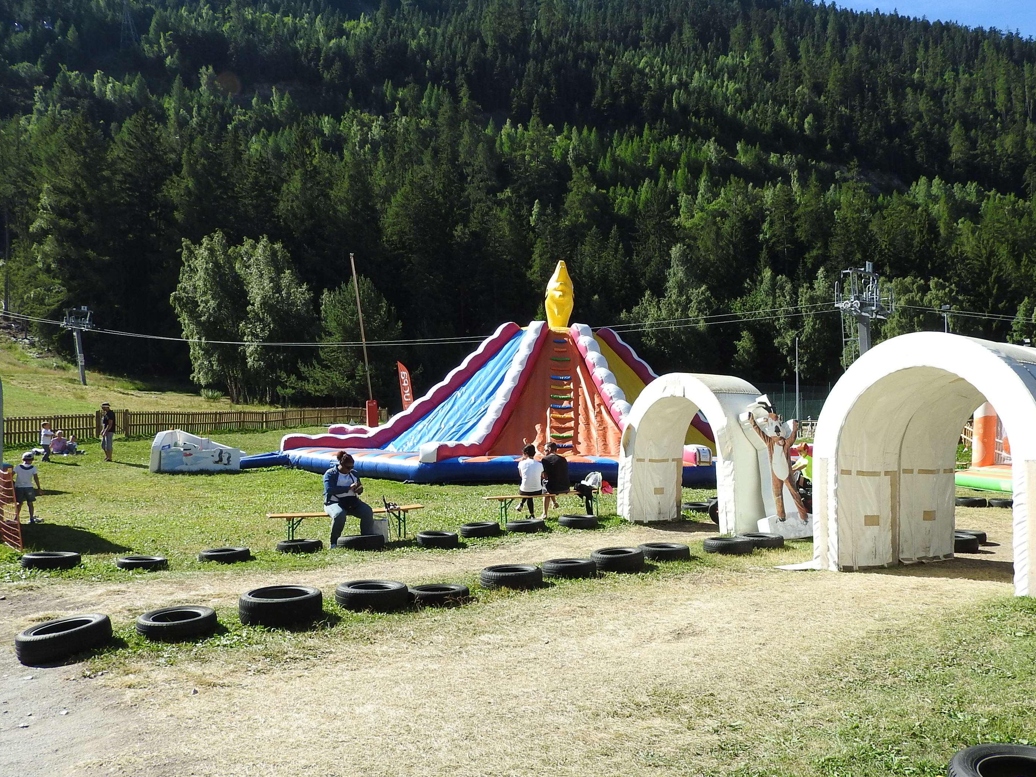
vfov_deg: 49.7
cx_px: 577
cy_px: 401
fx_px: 838
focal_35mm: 28
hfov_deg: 63.3
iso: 100
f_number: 3.3
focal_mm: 4.3
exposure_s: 1/800
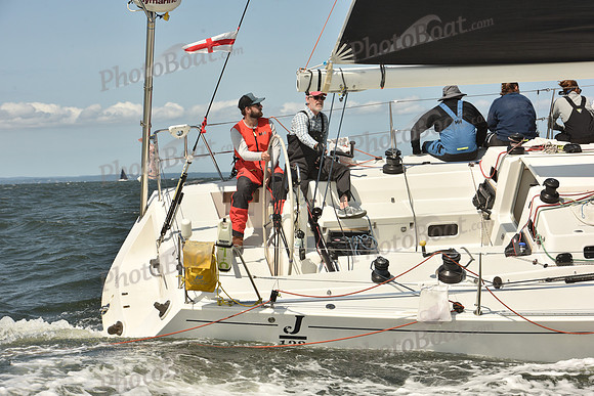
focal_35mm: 100
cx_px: 297
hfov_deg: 20.4
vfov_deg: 13.7
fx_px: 1650
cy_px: 198
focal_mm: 100
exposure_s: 1/800
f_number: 10
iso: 250
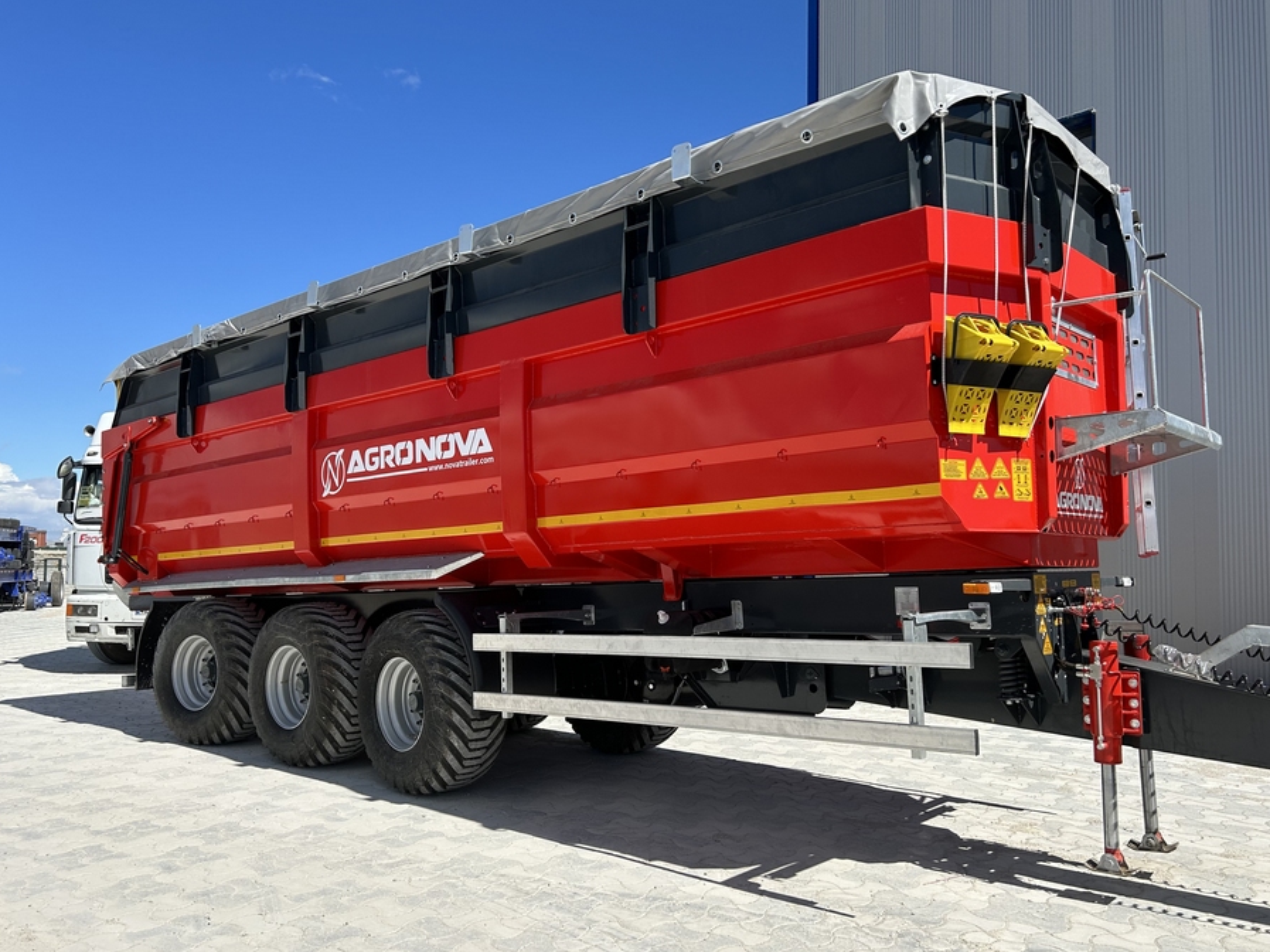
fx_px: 1064
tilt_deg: +3.1
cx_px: 613
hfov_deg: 61.7
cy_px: 503
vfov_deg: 48.2
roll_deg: -1.9
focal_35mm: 29
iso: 50
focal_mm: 5.7
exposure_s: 1/5587
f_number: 1.5
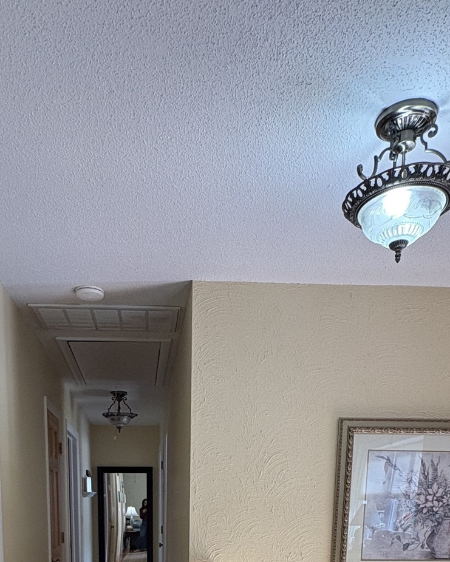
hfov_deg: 43.1
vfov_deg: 43.3
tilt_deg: -8.0
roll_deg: -0.8
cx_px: 171
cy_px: 591
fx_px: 566
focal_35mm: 34
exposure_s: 1/120
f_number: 2.2
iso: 125
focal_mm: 2.22
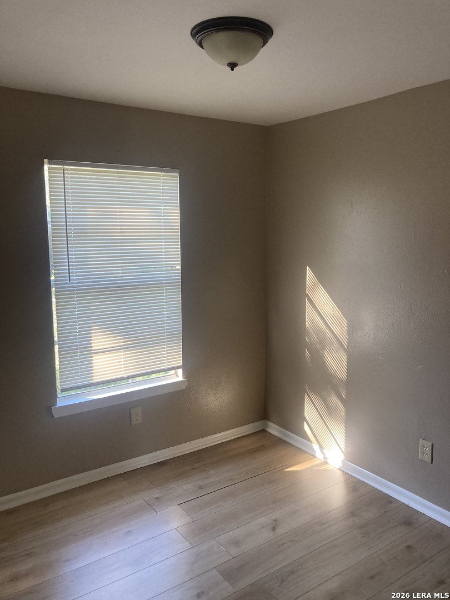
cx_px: 225
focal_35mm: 28
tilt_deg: -6.0
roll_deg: +0.8
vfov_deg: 63.4
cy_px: 300
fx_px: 485
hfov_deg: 49.7
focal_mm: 3.99
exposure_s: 1/90
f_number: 1.8
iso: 80
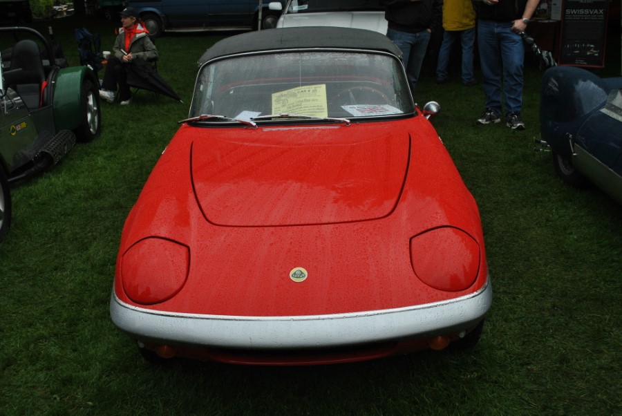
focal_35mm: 36
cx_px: 311
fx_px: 623
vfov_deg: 37.0
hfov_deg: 53.1
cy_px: 208
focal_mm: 24
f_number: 7.1
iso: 100
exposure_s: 1/200
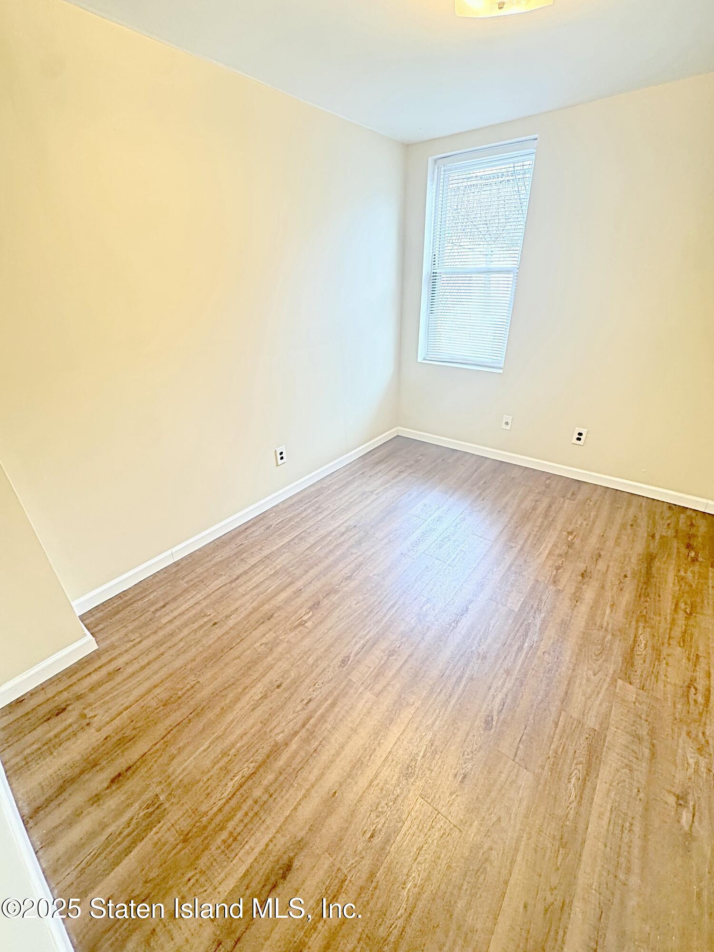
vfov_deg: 102.1
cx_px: 357
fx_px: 385
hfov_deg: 85.7
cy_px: 476
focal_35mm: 14
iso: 250
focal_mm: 2.22
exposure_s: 1/60
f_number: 2.2
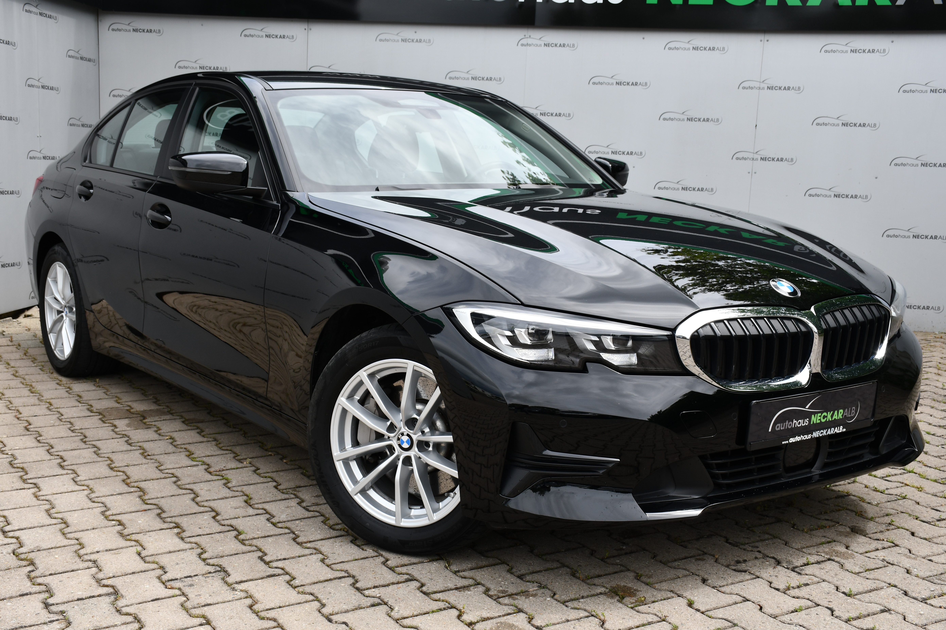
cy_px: 315
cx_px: 473
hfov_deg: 48.5
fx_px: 1051
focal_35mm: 40
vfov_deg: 33.4
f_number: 8
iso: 180
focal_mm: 27
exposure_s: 1/250
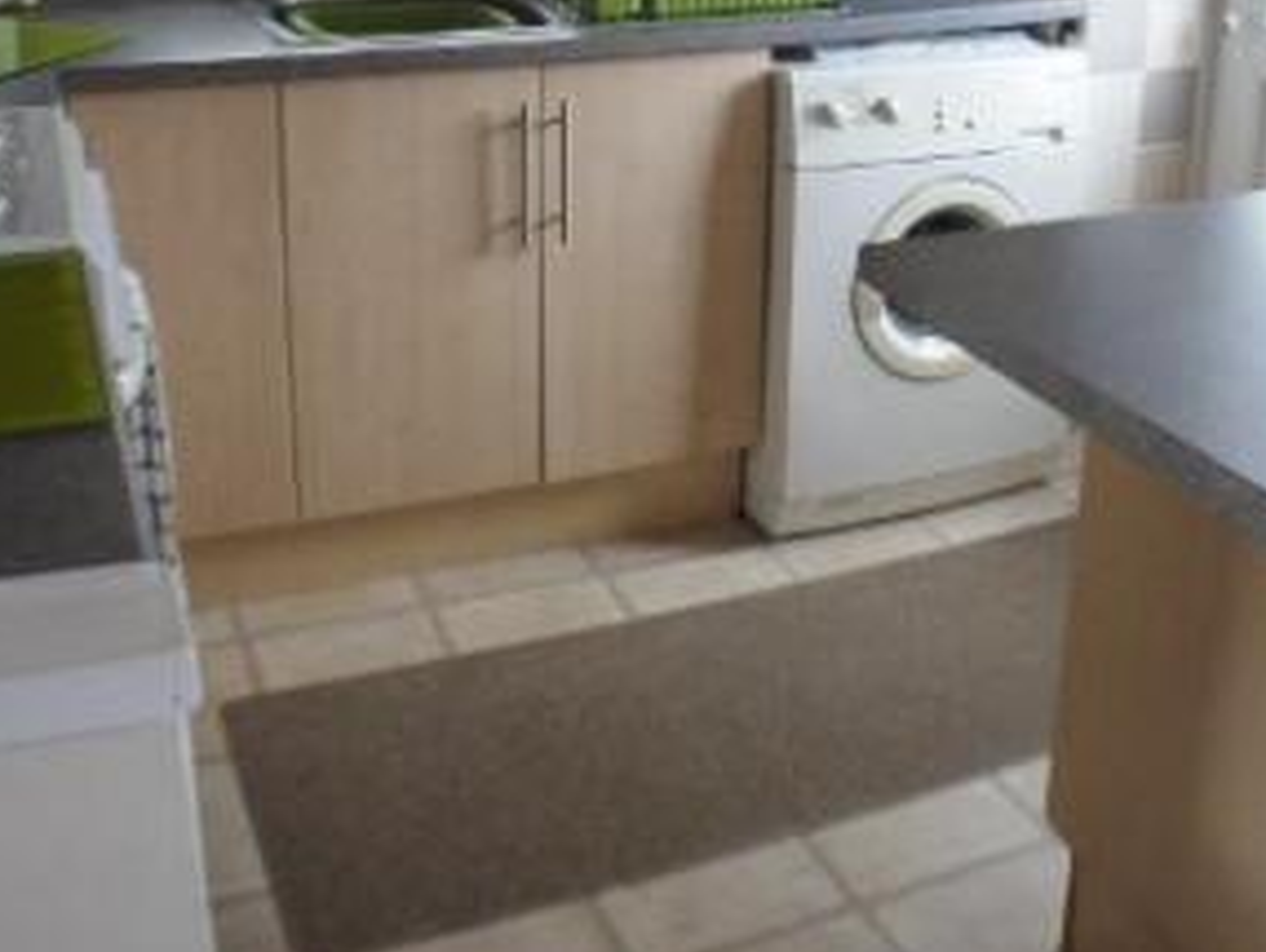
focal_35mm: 57
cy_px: -2
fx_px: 2086
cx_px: 772
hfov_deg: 33.6
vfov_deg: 24.5
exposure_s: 1/60
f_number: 3.5
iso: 320
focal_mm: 14
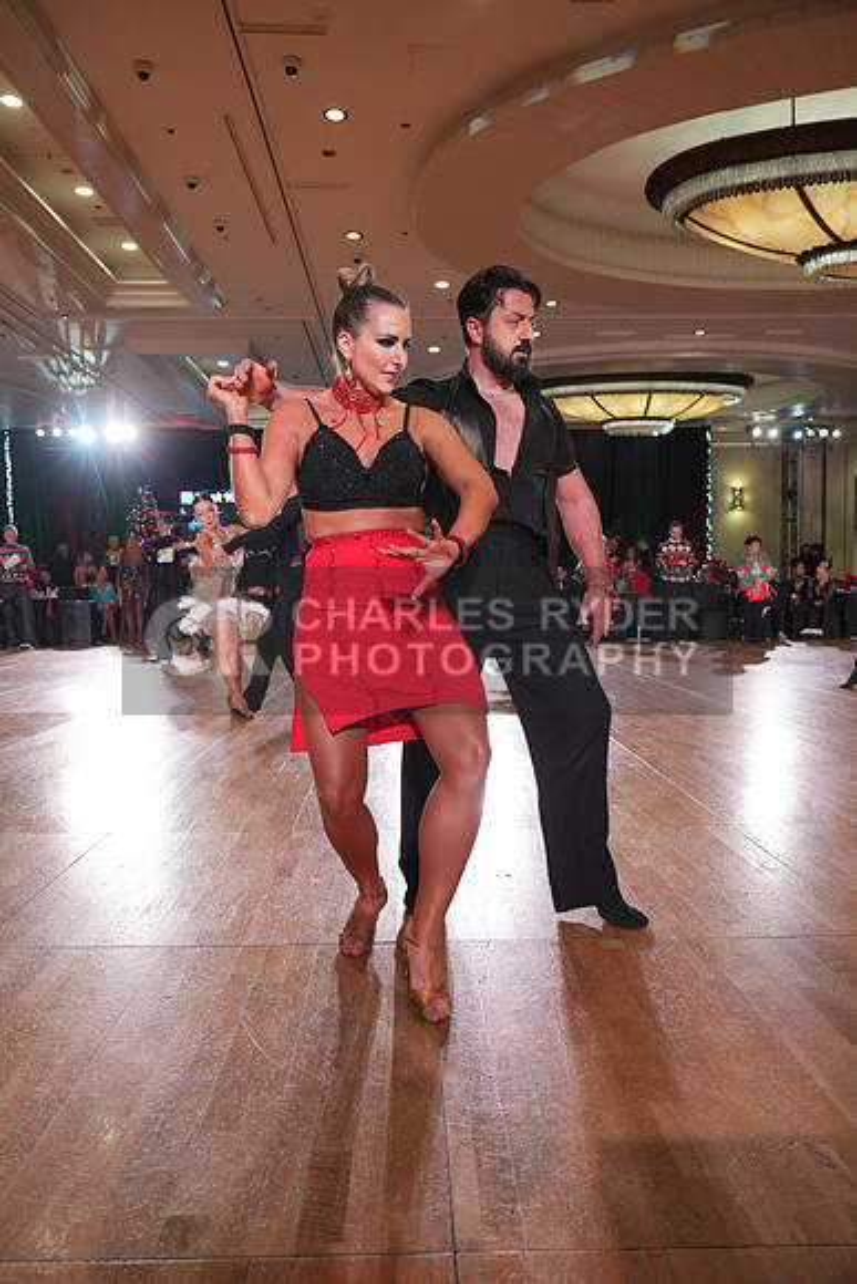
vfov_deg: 67.4
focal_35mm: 27
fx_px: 963
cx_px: 428
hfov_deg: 48.0
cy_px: 642
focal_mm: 27
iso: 2000
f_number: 4
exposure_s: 1/500
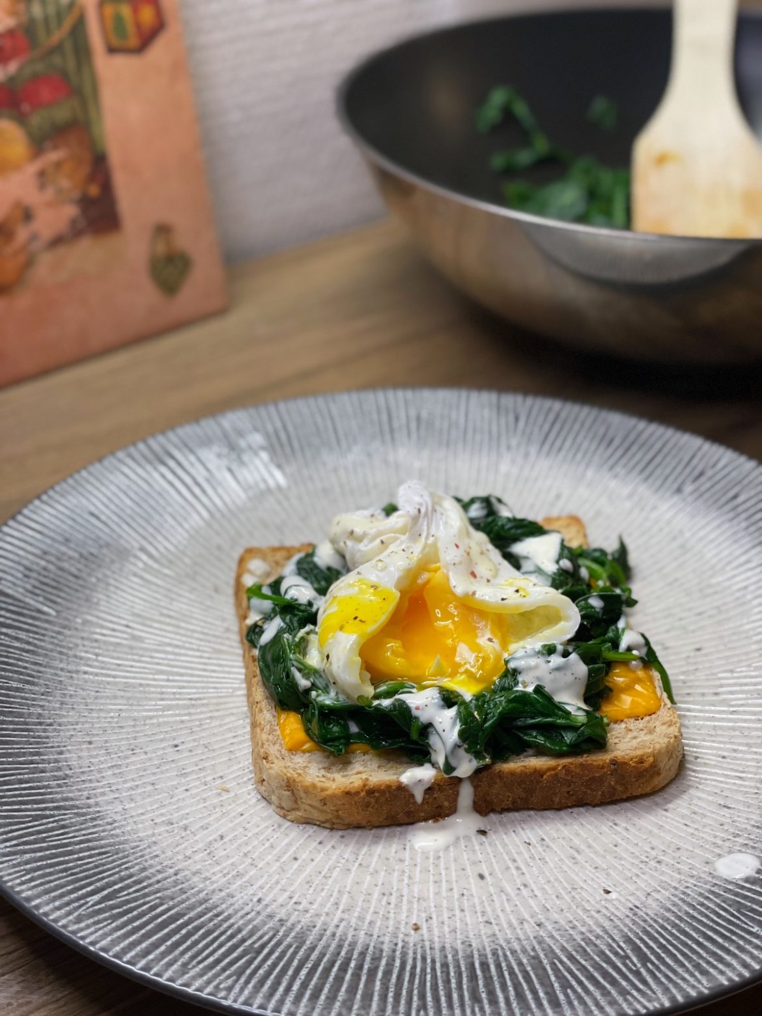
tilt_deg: -31.6
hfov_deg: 28.0
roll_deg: +0.6
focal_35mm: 52
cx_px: 381
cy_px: 508
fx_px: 1526
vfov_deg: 36.8
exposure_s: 1/100
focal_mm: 6
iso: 125
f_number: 2
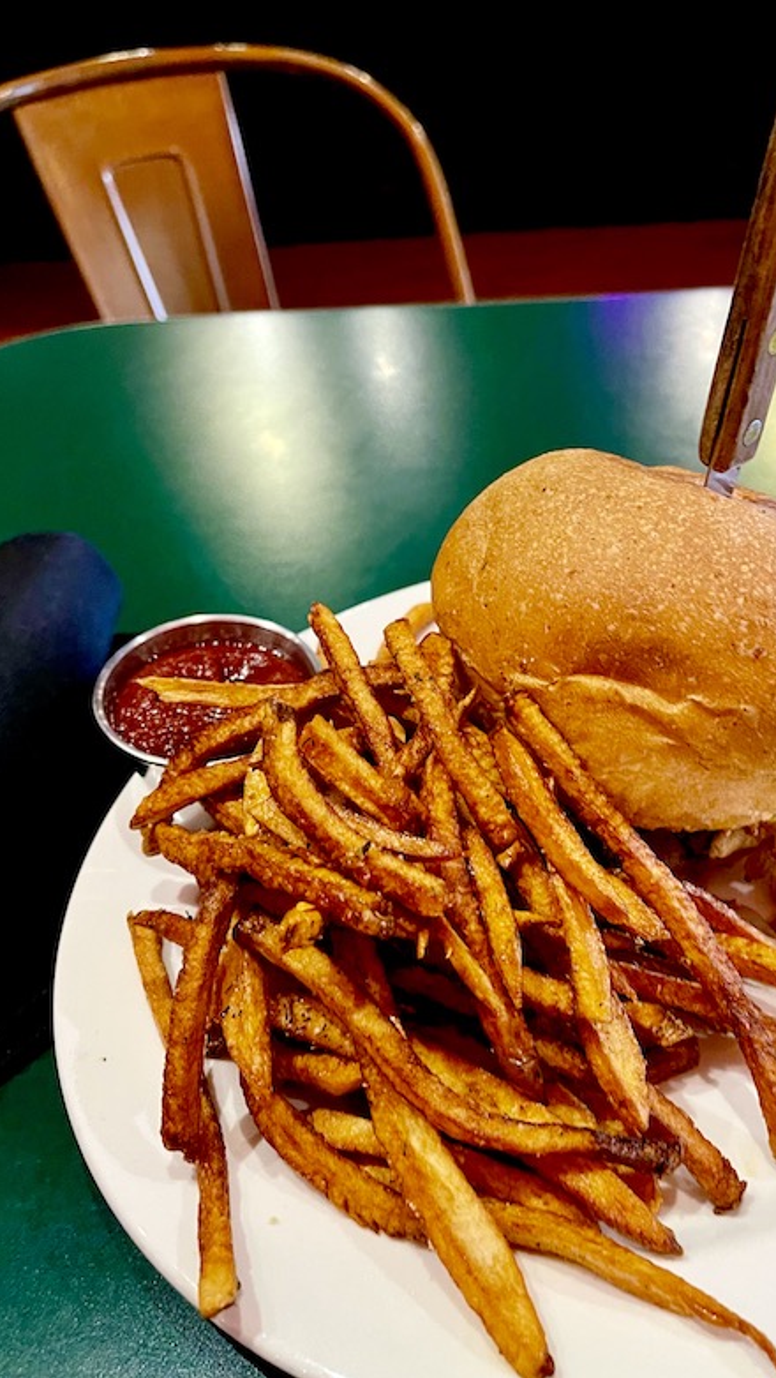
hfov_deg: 39.7
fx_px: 1060
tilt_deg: -38.4
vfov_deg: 66.0
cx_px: 522
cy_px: 674
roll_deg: +6.5
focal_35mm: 29
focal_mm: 5.1
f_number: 1.6
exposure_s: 1/40
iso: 640
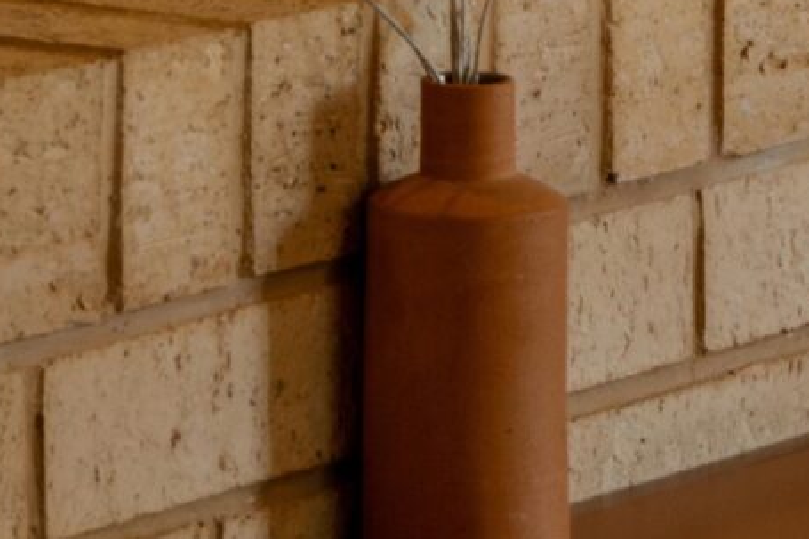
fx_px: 7840
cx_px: 163
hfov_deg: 5.9
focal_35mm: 349
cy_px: -1041
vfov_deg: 3.8
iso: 800
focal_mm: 62
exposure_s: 1/10
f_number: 13
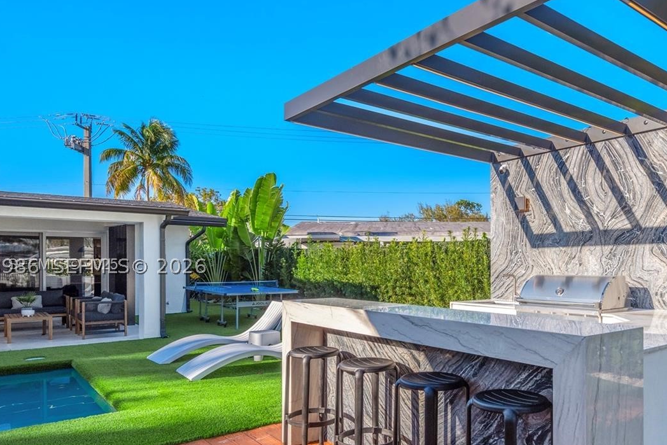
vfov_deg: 44.8
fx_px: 537
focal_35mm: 29
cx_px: 429
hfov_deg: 62.5
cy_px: 266
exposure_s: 1/800
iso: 320
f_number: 8
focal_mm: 19
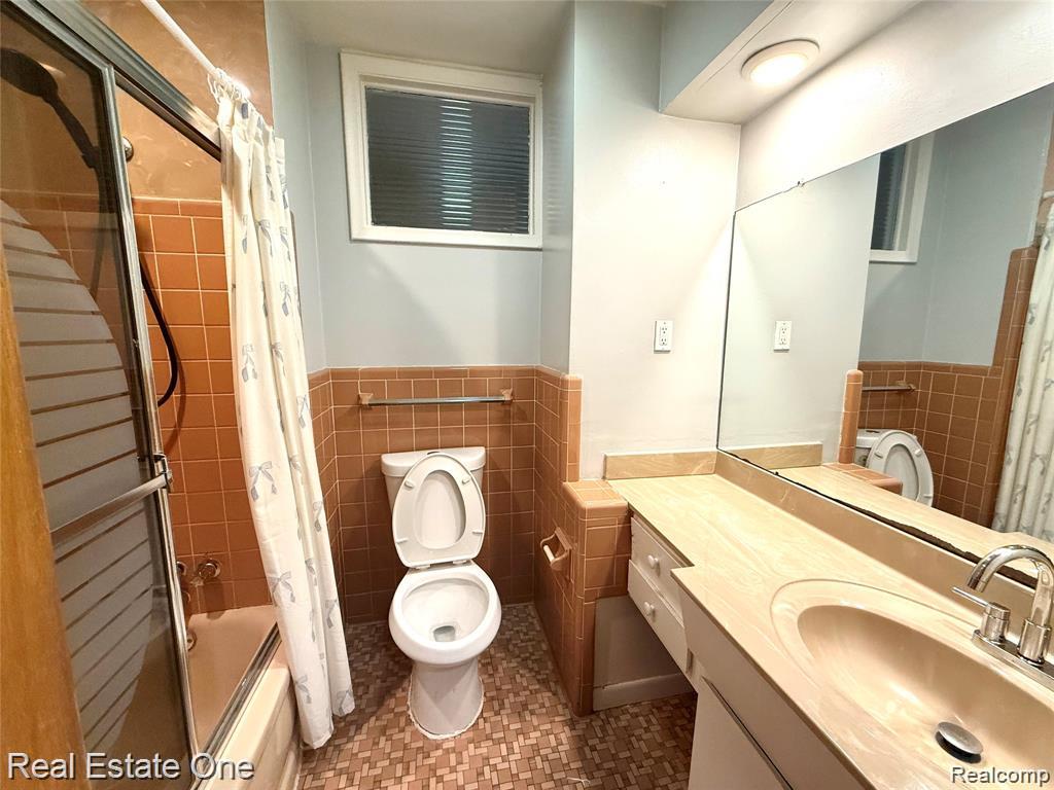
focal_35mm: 14
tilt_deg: -8.3
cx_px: 527
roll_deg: +0.2
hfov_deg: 102.1
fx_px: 426
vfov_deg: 85.7
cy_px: 395
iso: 250
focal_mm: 2.22
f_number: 2.2
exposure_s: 1/120
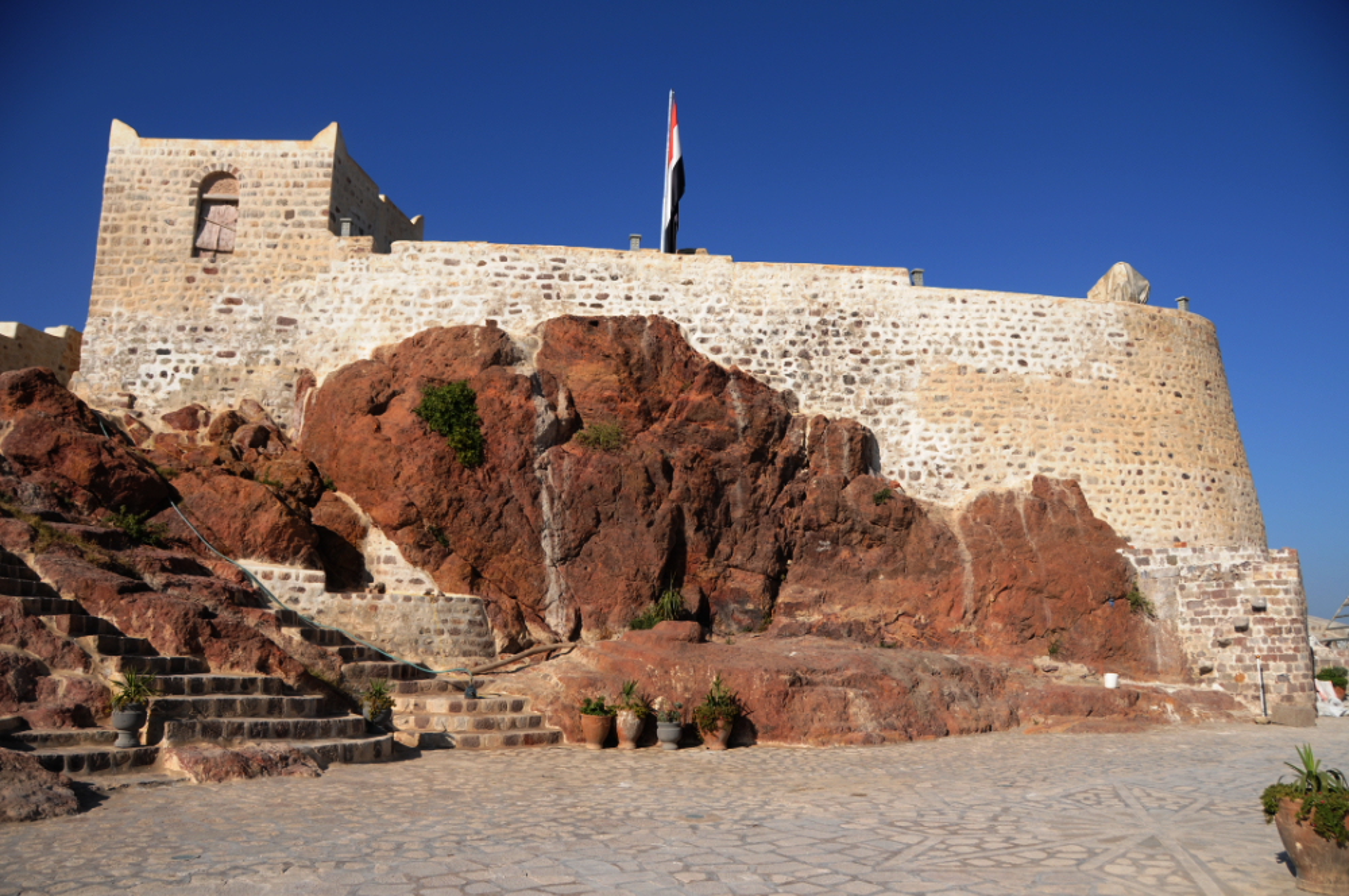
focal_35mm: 27
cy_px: 448
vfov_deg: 47.8
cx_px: 674
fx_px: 1010
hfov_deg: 67.4
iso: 126
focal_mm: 18
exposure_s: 1/1000
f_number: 5.6
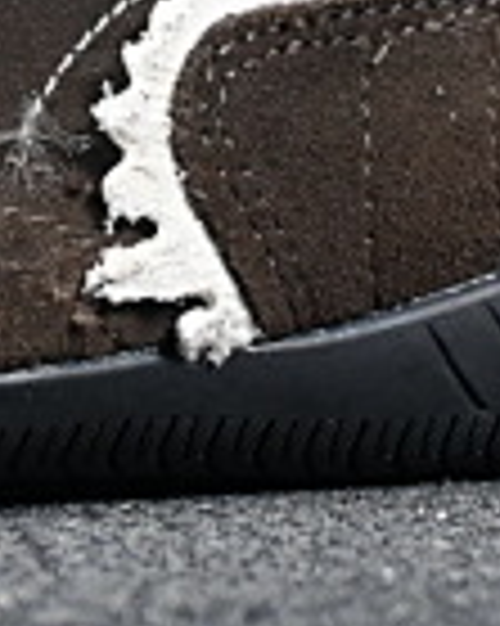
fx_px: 5685
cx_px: -293
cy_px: -367
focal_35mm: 307
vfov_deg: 6.2
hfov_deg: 5.0
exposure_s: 1/125
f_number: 5.6
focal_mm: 38
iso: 900
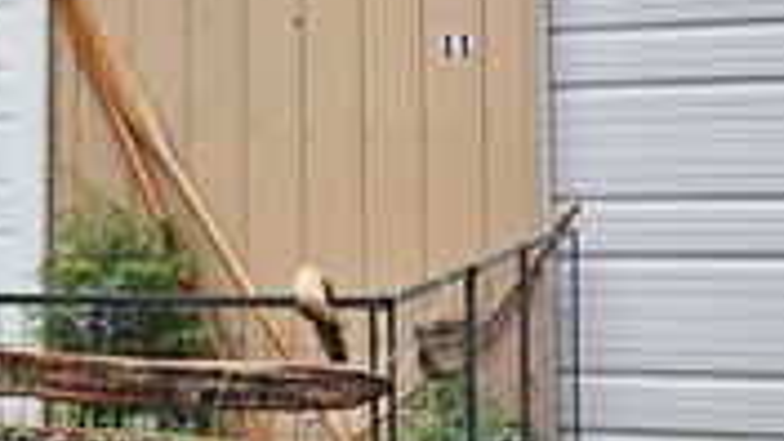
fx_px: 1476
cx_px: 437
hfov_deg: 29.7
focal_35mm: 71
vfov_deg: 16.9
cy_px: 87
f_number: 1.8
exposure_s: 1/359
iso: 64
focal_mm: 5.4
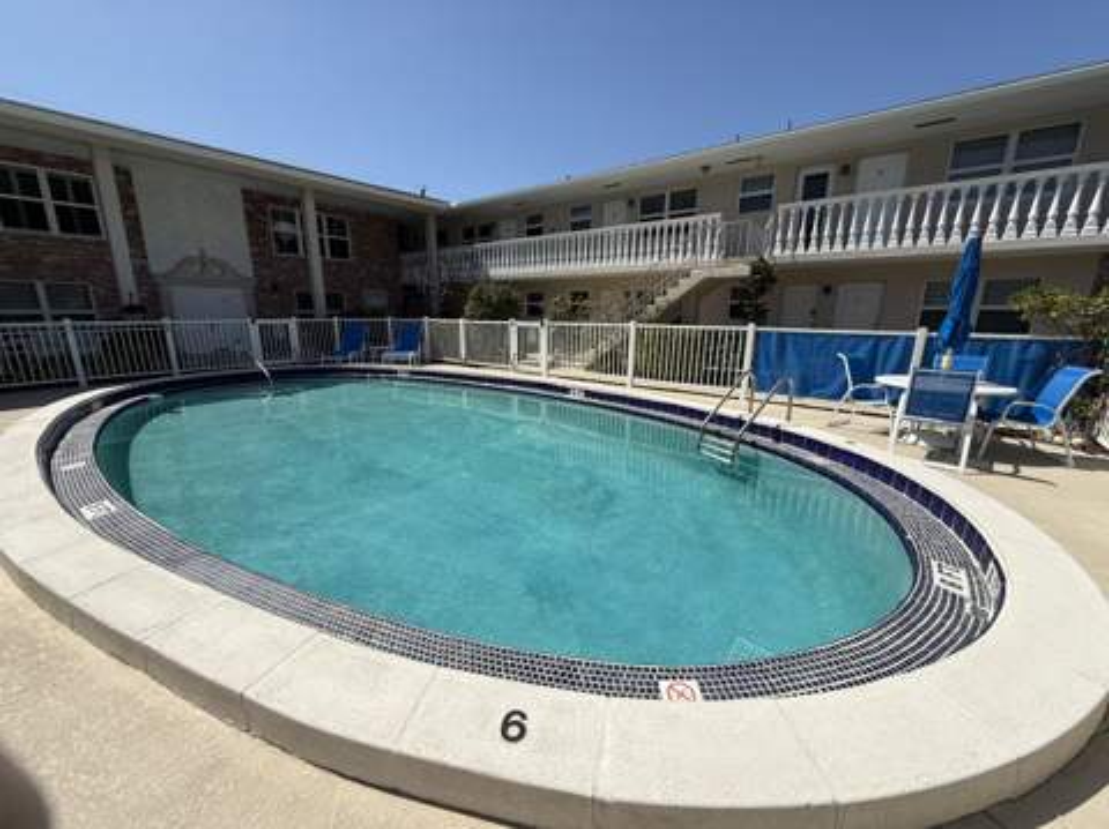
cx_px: 554
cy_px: 414
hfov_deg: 102.1
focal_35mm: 14
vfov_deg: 85.6
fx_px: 448
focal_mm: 2.22
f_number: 2.2
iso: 50
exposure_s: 1/2976
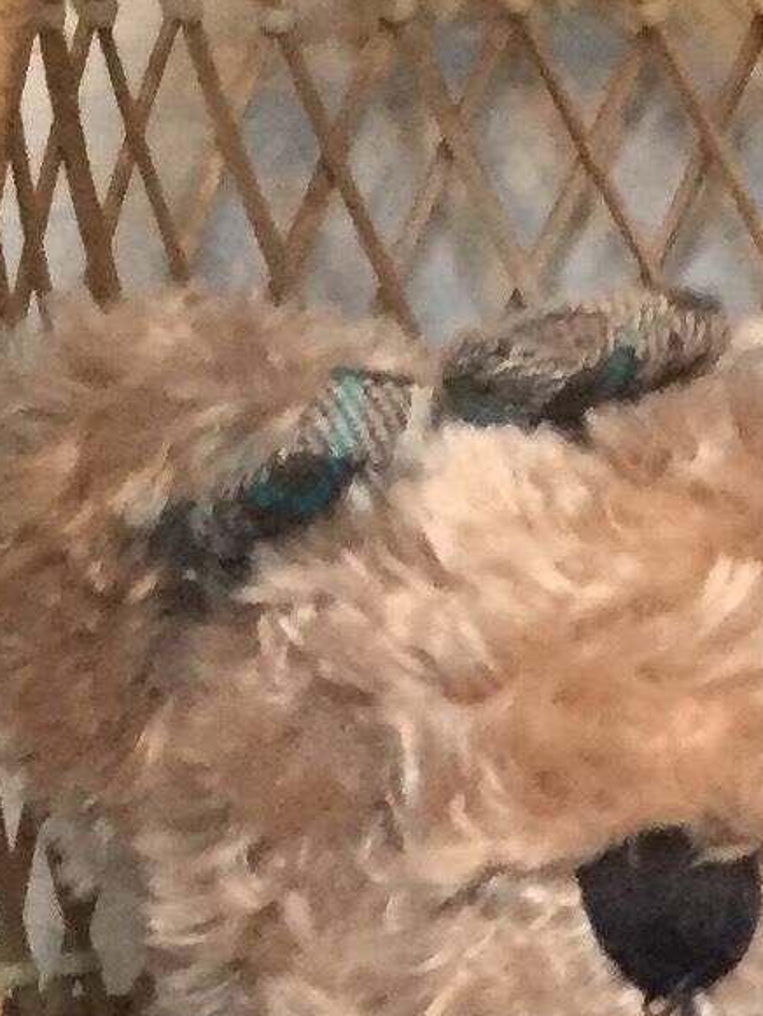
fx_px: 4789
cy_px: 1478
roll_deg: +0.0
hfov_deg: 9.0
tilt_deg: -16.3
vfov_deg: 11.7
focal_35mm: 163
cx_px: 791
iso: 250
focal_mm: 4.15
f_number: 2.2
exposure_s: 1/20
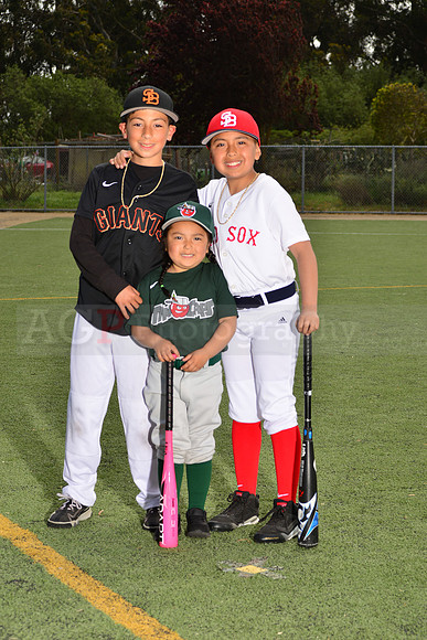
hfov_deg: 17.1
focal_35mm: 80
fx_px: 1422
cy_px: 320
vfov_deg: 25.4
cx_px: 214
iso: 125
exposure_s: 1/200
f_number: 11
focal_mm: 80
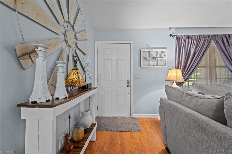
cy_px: 77
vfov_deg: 77.2
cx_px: 116
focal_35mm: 15
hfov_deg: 100.4
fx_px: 97
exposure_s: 1
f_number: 7.1
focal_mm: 15
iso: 400
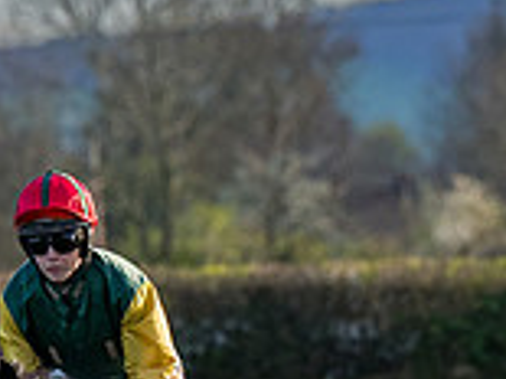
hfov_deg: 1.6
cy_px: 568
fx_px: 18506
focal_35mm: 1267
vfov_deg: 1.2
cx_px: 221
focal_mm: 180
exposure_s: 1/1000
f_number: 4
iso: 400
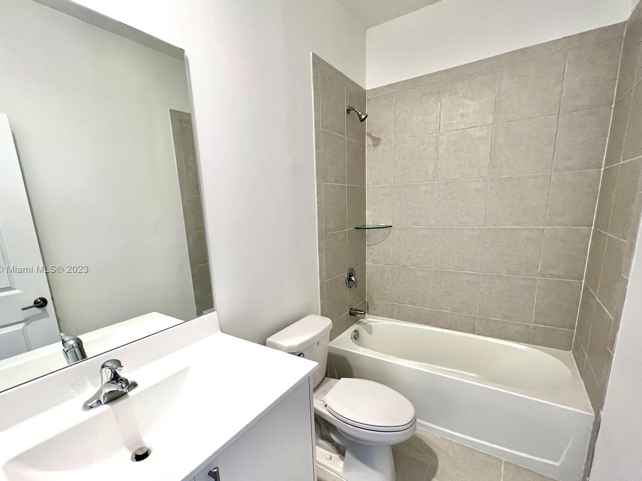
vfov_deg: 81.4
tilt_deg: -12.8
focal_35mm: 15
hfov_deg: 98.1
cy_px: 270
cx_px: 310
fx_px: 278
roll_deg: +2.6
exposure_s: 1/60
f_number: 1.8
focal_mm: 1.57
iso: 125
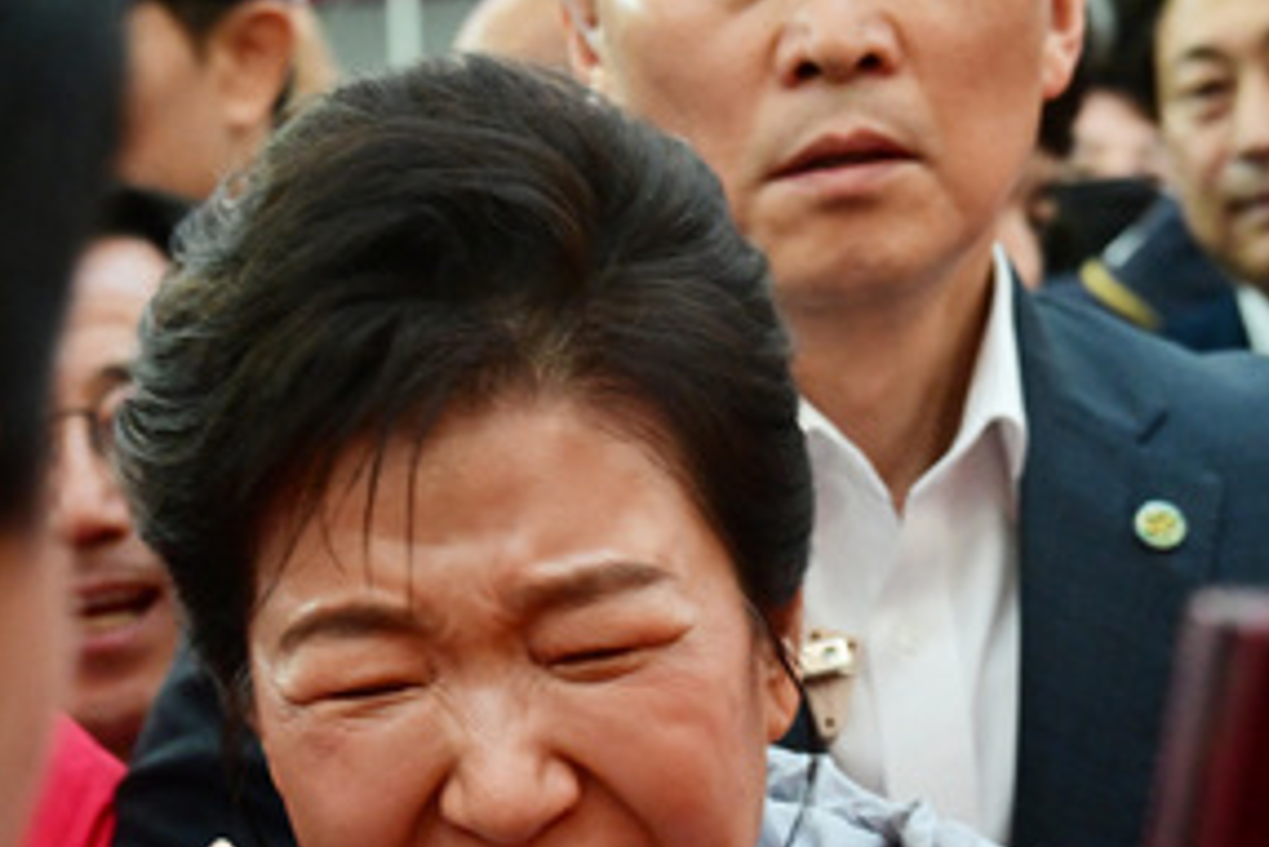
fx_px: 4831
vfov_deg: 10.0
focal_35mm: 137
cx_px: 564
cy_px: 707
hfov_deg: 15.0
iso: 4000
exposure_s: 1/320
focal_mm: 70
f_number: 7.1
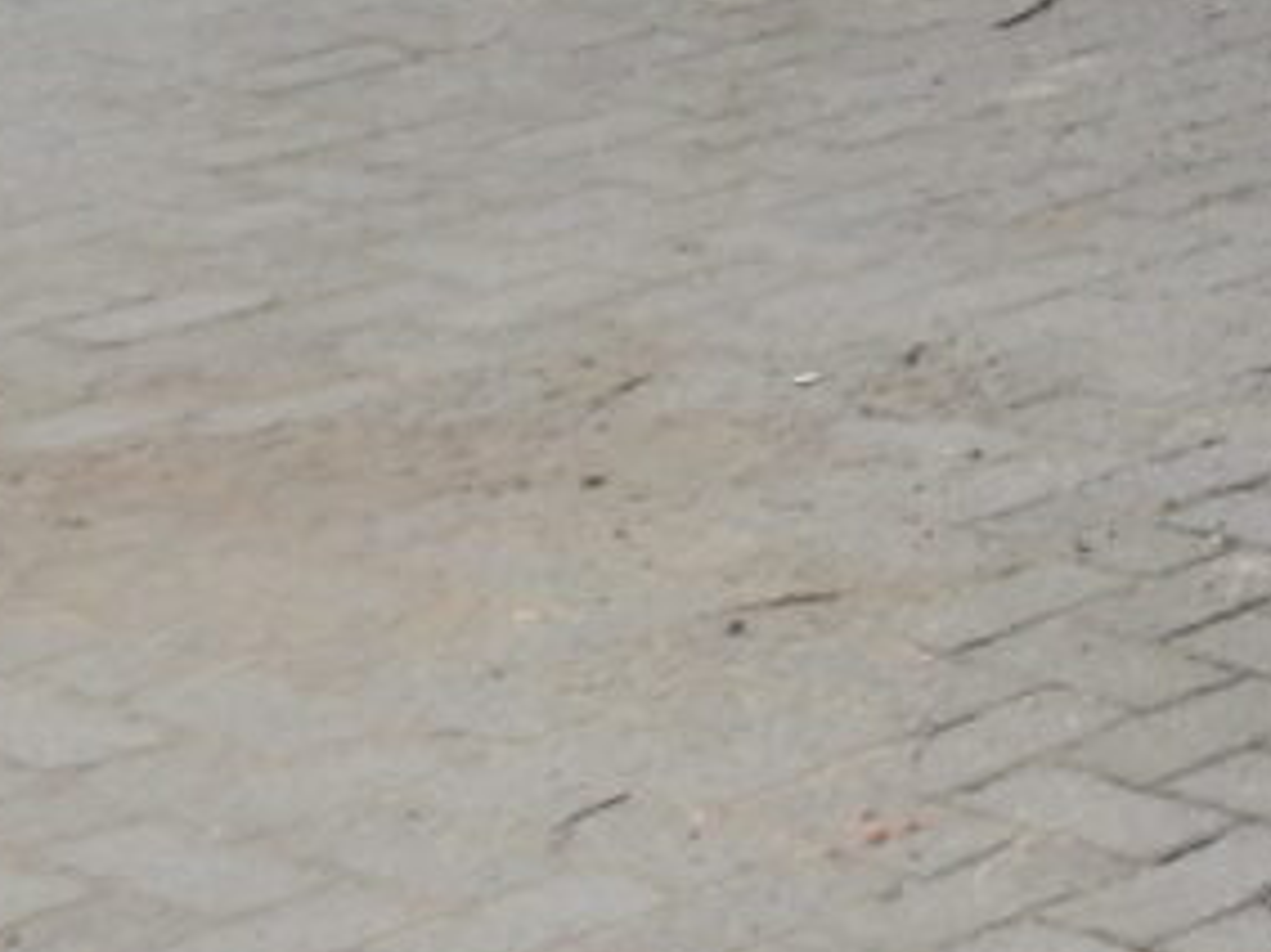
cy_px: -1136
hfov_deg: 10.7
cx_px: 2879
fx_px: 5982
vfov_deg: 8.5
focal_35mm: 163
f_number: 4
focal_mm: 5.4
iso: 160
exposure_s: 1/250
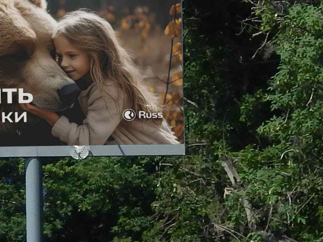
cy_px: 224
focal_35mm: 368
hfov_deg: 5.3
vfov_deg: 4.0
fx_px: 3434
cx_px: -218
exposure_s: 1/400
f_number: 8.2
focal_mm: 12.3
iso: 125
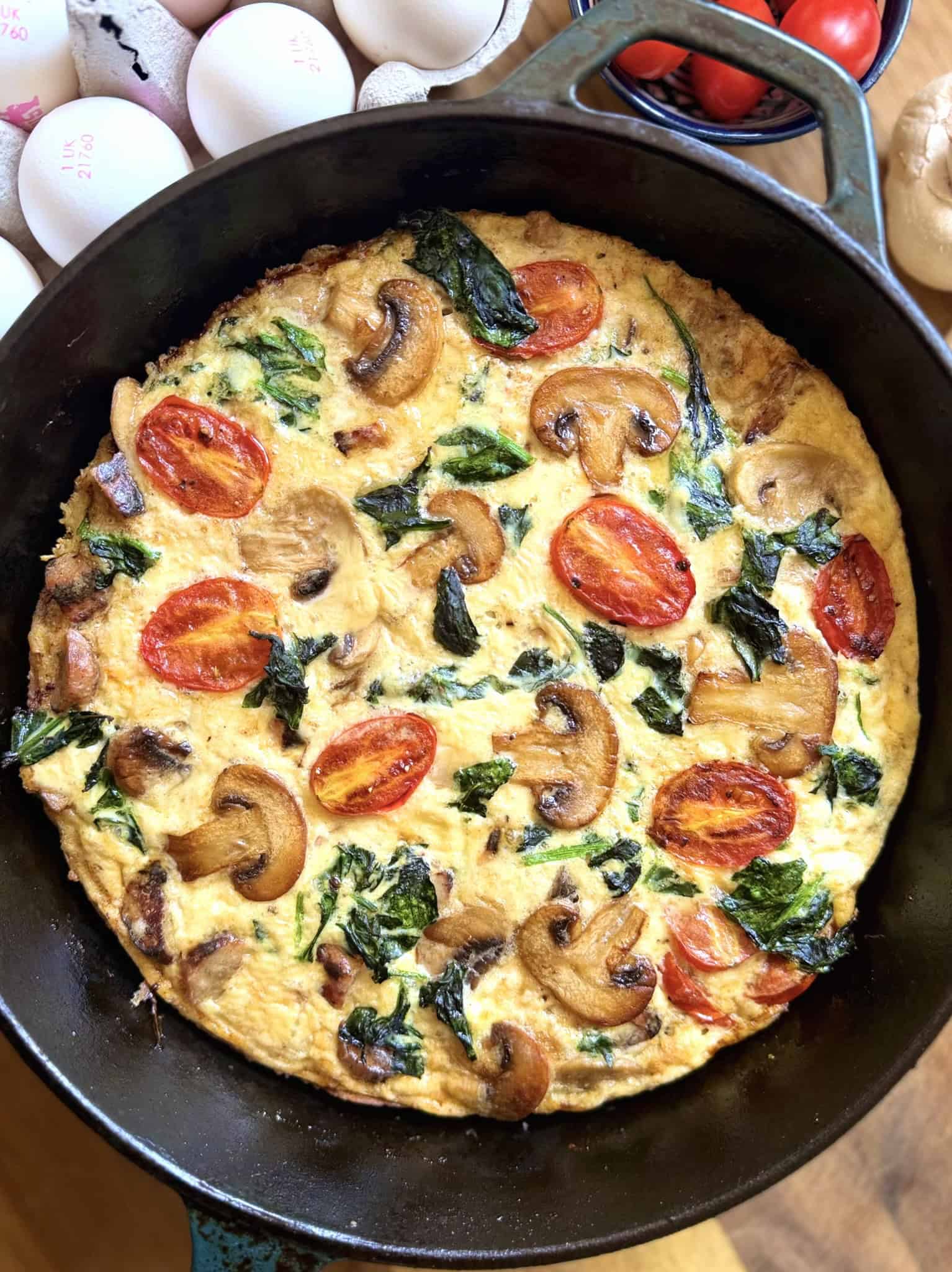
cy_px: 636
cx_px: 476
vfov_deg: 71.6
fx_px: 881
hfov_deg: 56.8
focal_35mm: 24
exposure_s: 1/143
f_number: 1.8
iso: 64
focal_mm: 6.8
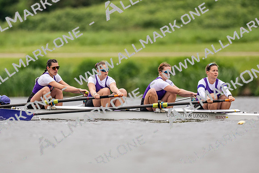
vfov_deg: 1.5
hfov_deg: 2.3
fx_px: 6480
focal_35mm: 900
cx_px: 130
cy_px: 86
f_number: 4
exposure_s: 1/2000
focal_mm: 600
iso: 560
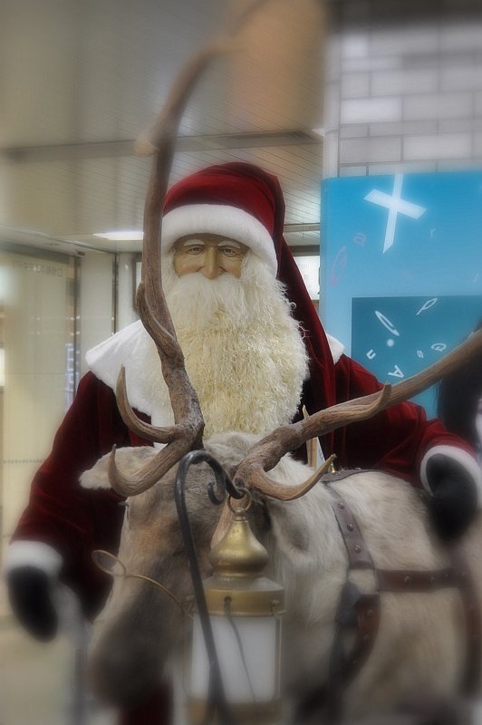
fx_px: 935
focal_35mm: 46
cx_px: 241
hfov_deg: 28.9
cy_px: 362
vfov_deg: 42.4
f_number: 4.2
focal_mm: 31
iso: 720
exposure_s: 1/60
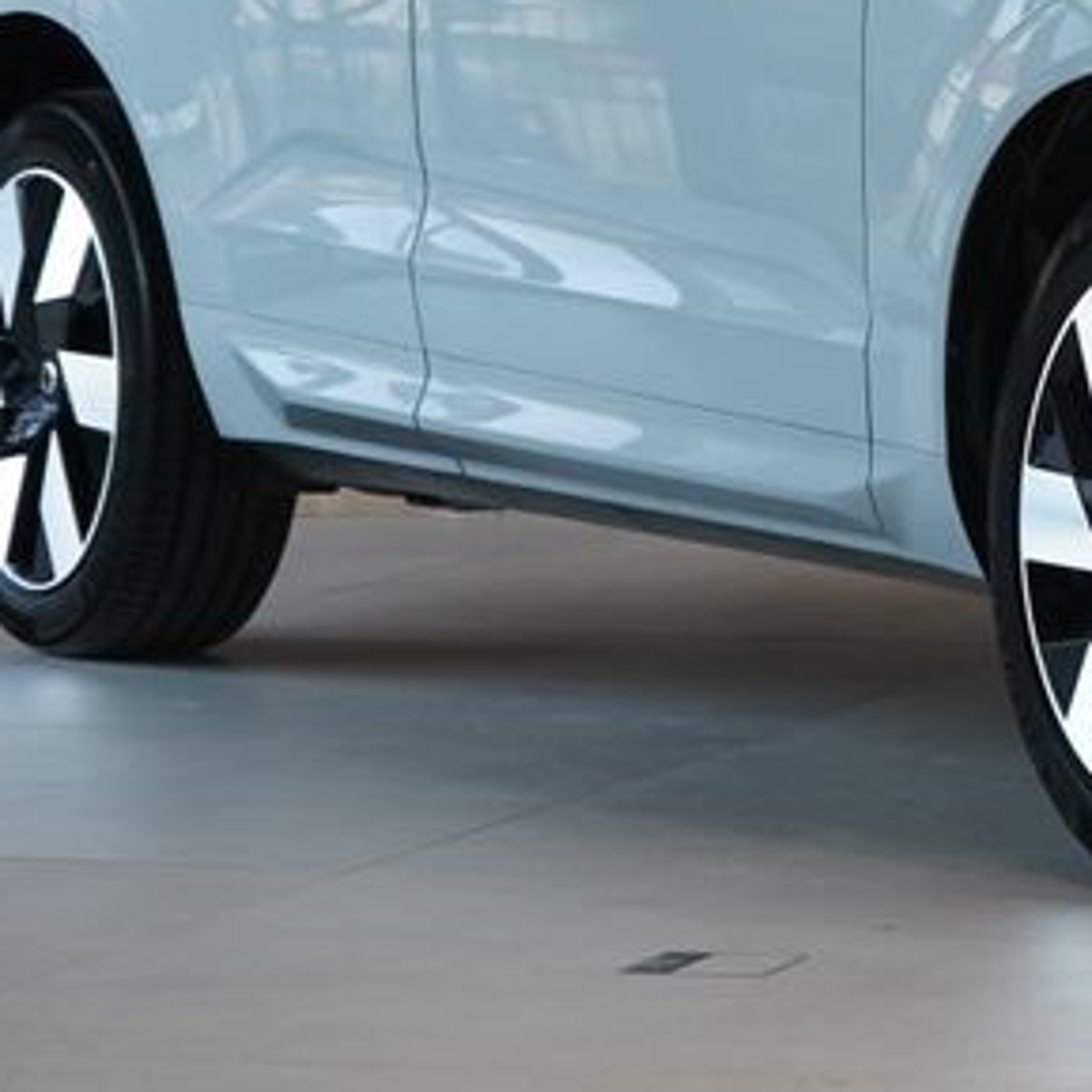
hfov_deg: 8.4
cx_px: 1489
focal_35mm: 205
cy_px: -32
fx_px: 7317
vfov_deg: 8.5
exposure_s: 1/160
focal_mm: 68
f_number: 5.6
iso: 2500
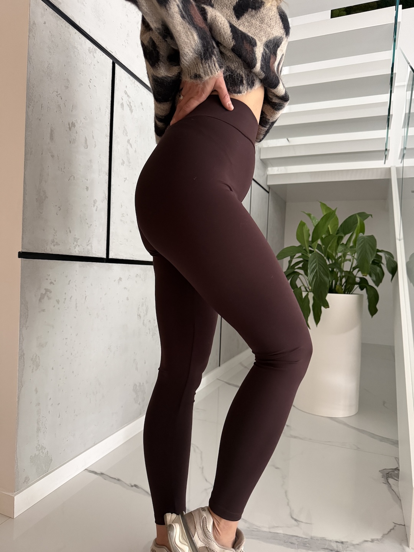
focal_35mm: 24
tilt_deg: -0.6
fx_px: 383
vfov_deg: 71.6
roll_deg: -2.5
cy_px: 276
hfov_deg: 56.8
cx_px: 207
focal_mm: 6.76
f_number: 1.78
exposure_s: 1/60
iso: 640
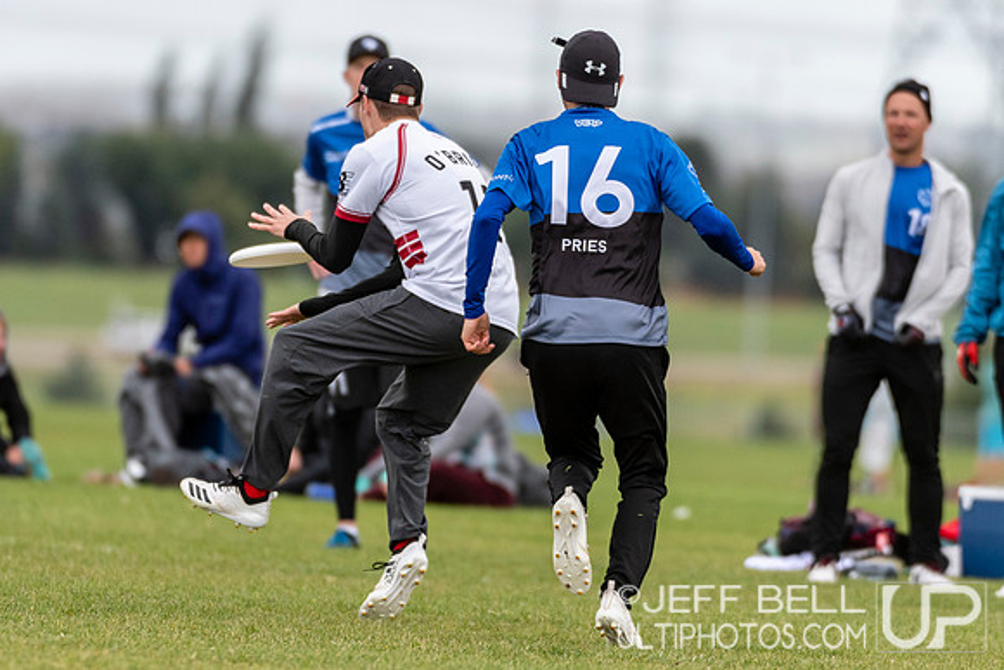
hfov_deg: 2.9
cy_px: 262
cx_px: 456
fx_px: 19879
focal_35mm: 713
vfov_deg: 1.9
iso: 400
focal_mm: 350
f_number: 4
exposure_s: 1/1600
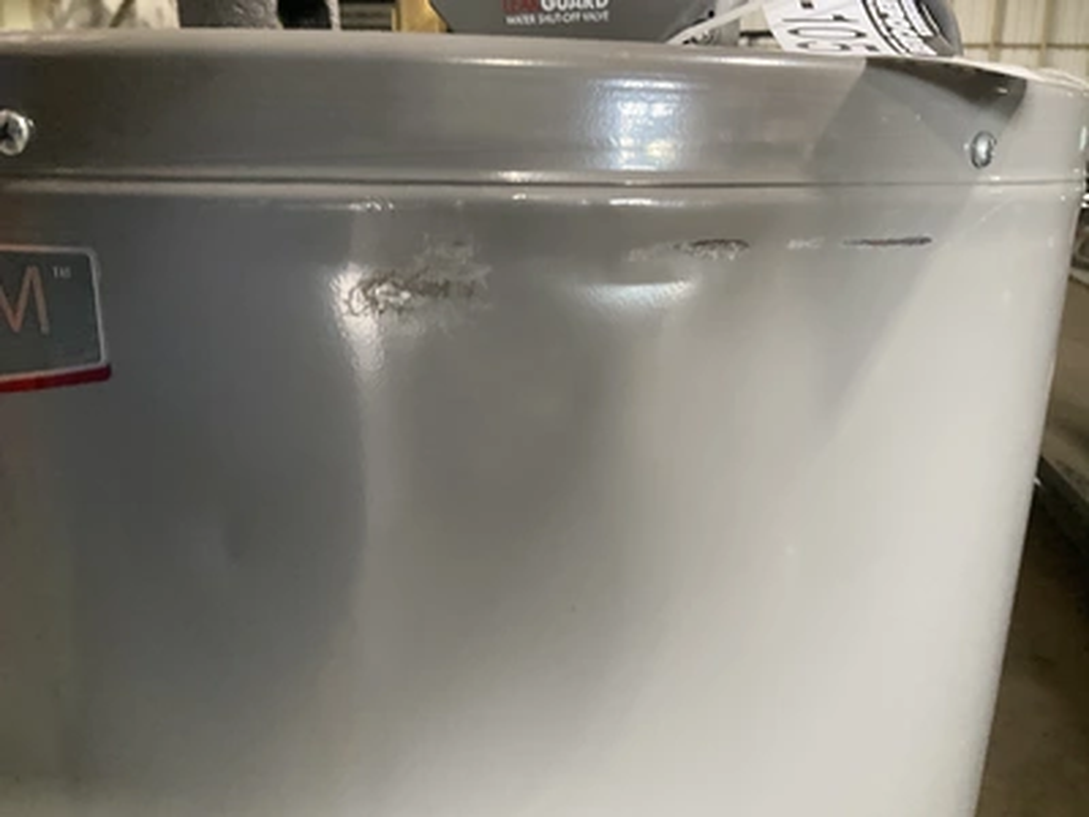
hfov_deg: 61.7
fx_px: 912
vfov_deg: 48.2
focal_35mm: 29
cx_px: 544
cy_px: 408
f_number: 1.8
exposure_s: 1/60
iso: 200
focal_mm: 3
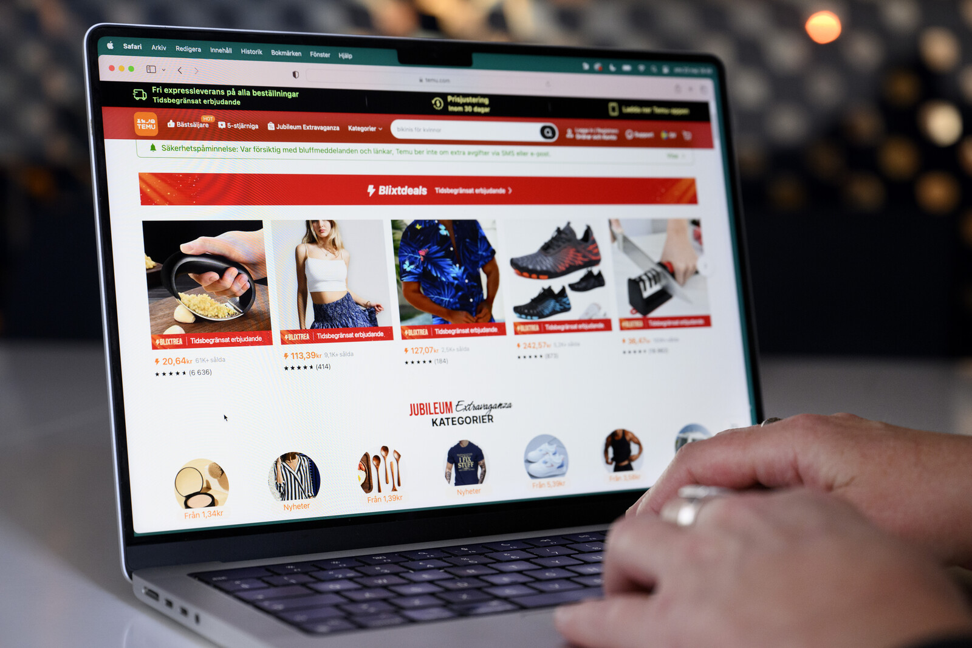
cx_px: 486
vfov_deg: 19.5
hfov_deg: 28.8
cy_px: 324
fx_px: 1890
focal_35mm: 70
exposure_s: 1/100
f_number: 5
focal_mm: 70
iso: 2000
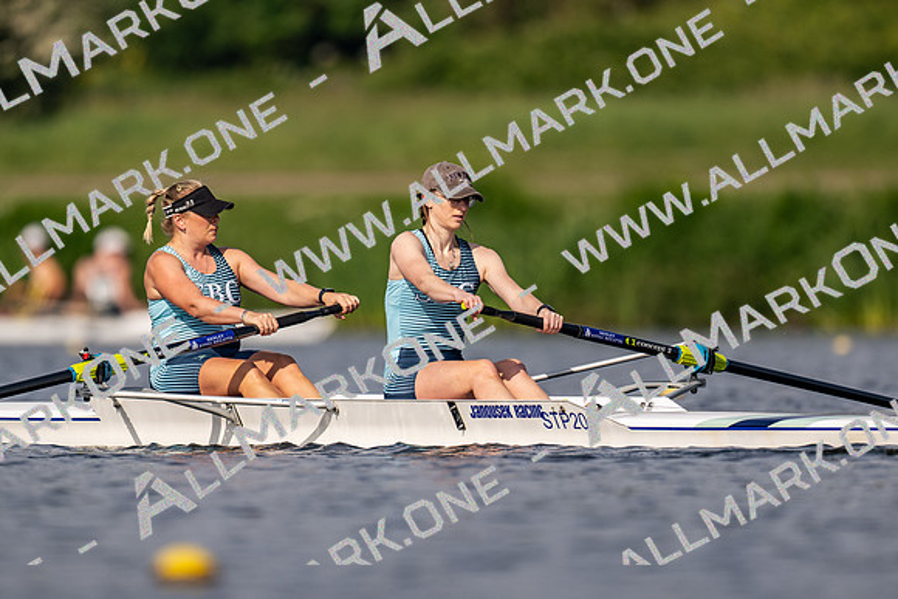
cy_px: 300
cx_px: 449
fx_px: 22466
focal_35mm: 900
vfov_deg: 1.5
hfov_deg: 2.3
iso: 180
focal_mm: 600
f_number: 4
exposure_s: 1/2500
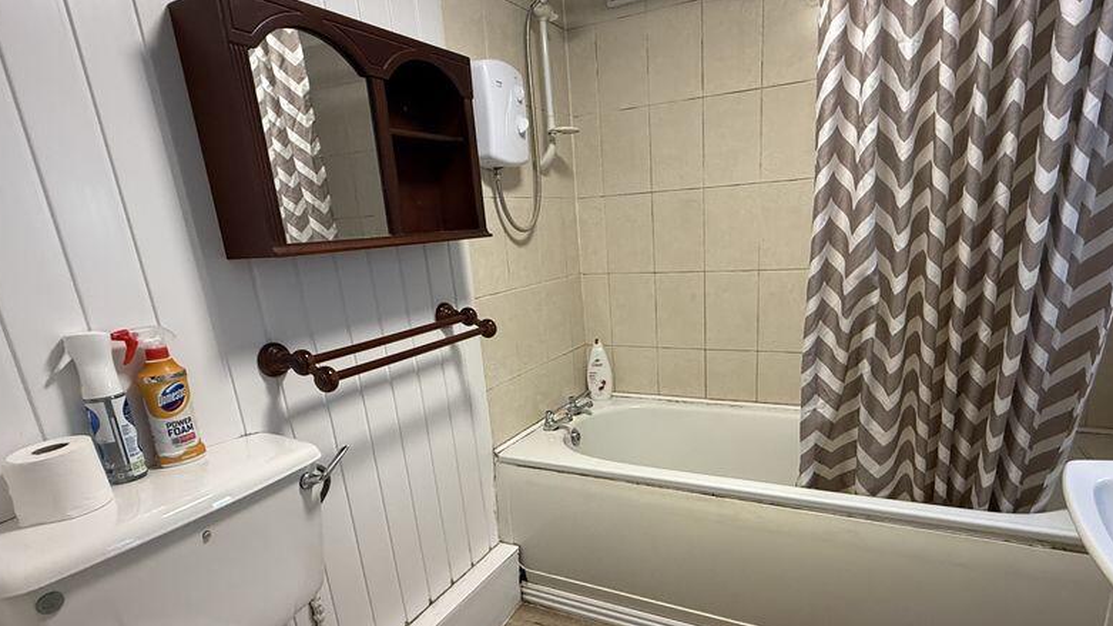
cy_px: 386
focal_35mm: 20
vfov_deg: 55.3
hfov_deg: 86.5
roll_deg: +4.1
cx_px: 594
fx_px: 590
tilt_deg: -15.7
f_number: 2.2
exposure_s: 1/100
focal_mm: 2.22
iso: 250
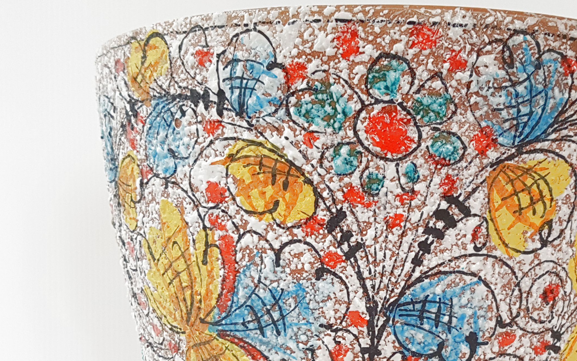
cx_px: 365
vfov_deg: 32.7
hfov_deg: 51.0
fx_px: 597
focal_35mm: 38
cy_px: 285
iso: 100
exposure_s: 1/100
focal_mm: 4.2
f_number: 1.7
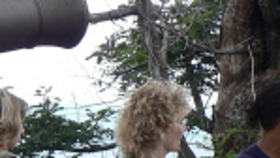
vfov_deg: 4.8
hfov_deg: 8.5
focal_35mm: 252
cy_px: 236
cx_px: -33
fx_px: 1872
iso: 64
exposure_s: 1/200
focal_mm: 10.5
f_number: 4
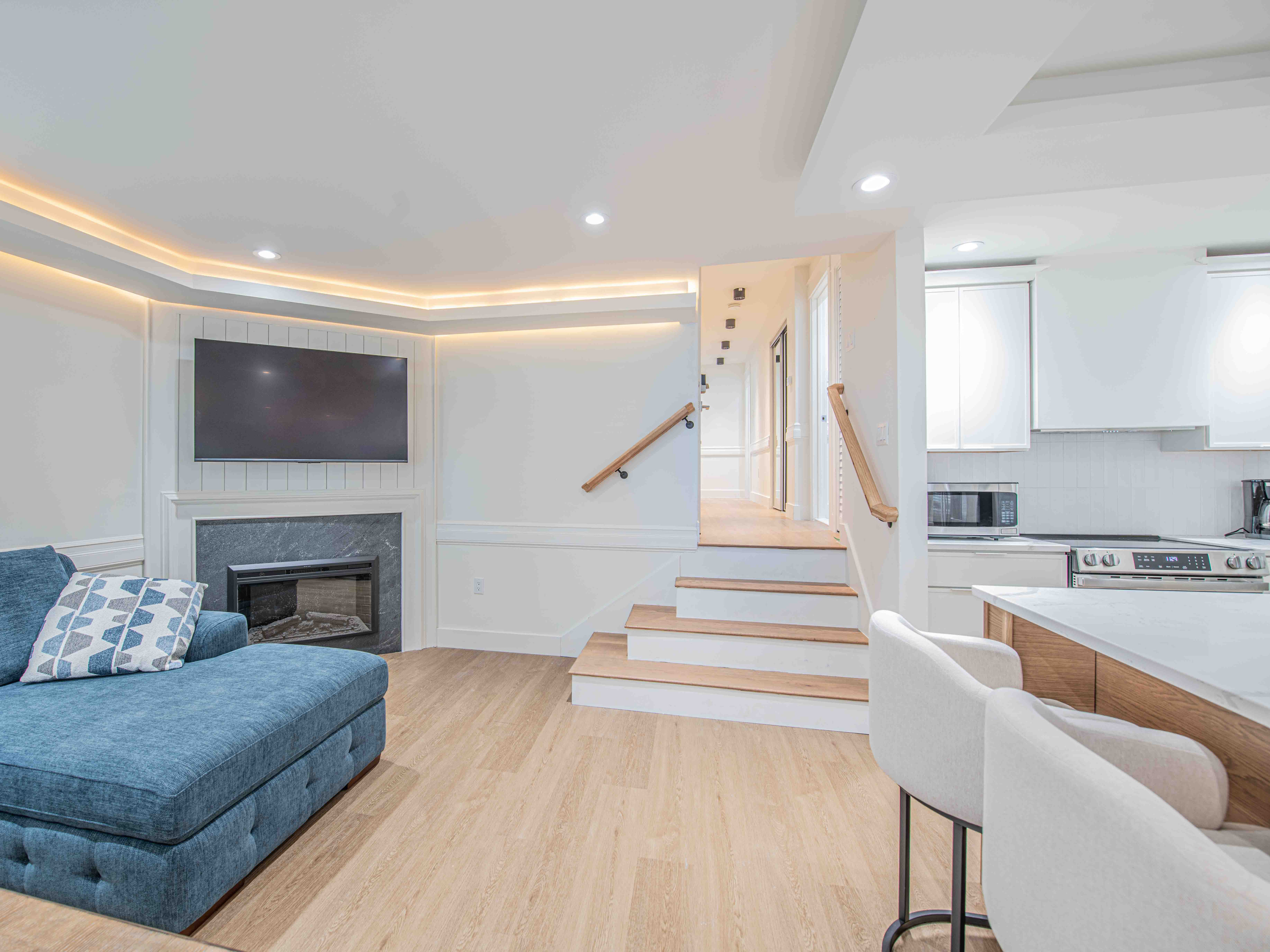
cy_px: 476
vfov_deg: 81.2
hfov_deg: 97.1
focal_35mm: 15
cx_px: 556
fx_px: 555
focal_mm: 14
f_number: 7.1
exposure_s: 1
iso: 64
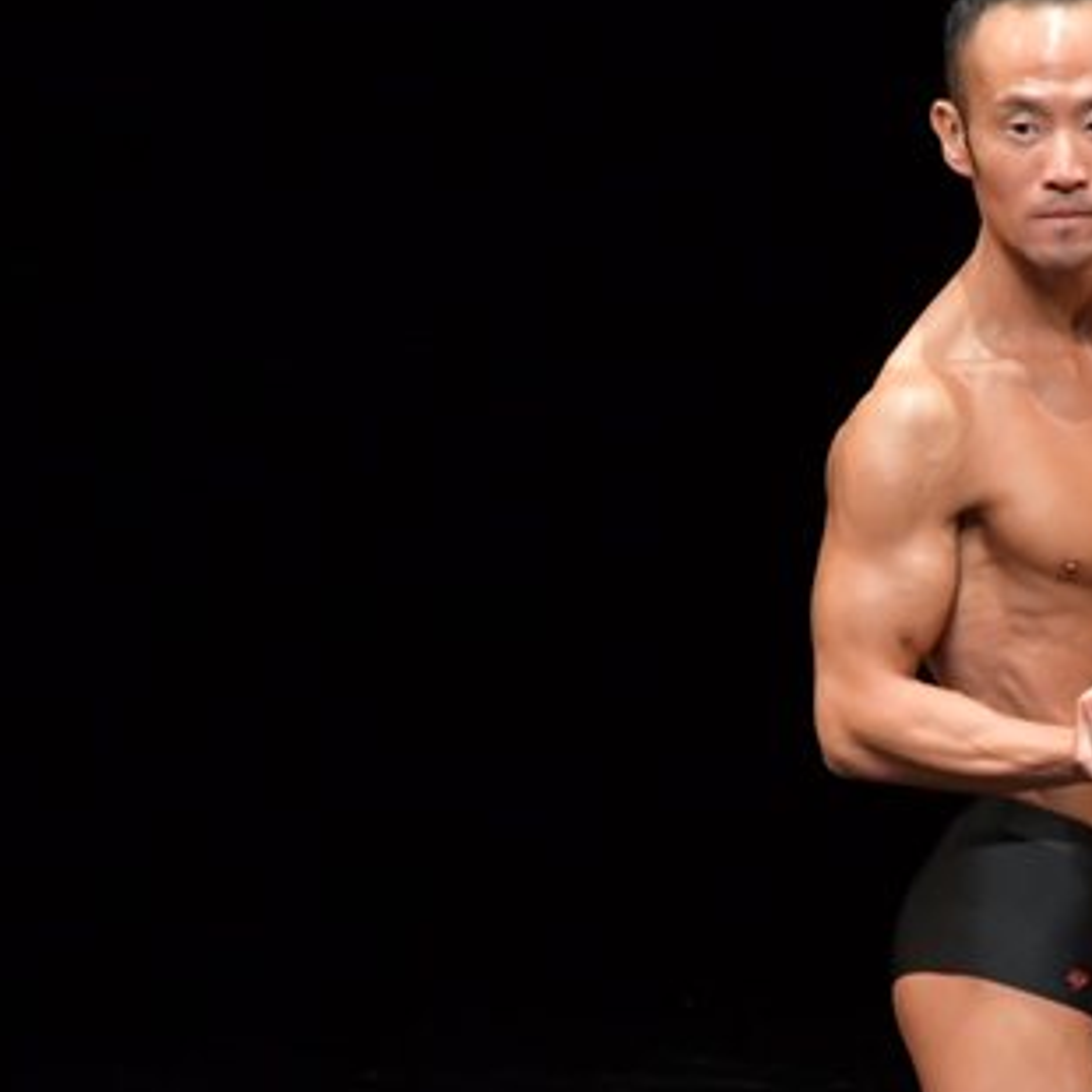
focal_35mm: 797
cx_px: 1235
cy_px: 761
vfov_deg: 2.2
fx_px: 28445
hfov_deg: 2.2
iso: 4000
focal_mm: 250
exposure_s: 1/400
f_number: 5.6
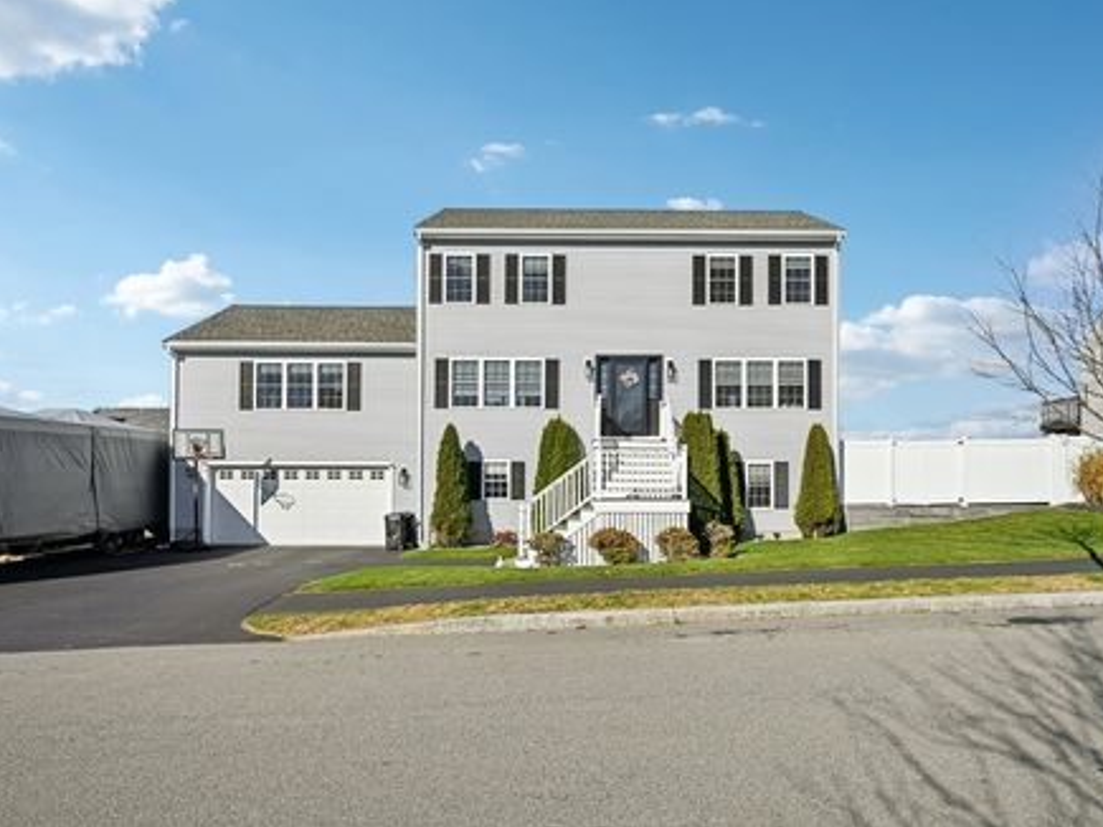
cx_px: 591
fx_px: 669
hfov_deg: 78.9
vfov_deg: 63.4
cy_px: 407
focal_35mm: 21
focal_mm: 19
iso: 100
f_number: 8
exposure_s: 1/500
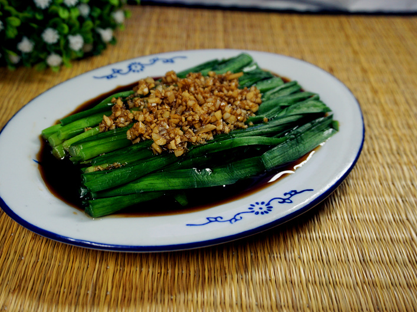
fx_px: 452
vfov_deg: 38.1
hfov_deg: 49.4
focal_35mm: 38
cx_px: 184
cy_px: 156
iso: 320
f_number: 4.5
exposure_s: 1/60
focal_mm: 23
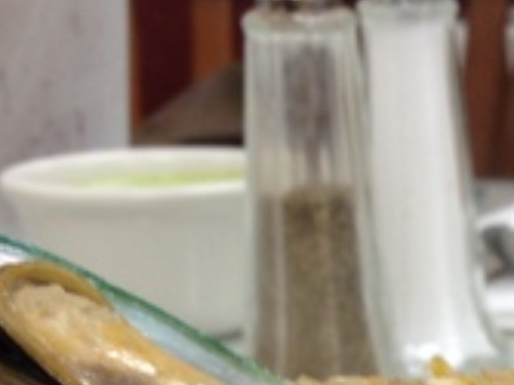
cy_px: 702
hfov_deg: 14.4
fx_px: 1988
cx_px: 576
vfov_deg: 10.4
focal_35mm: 134
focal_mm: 4.28
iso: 64
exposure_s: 1/24
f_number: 2.4
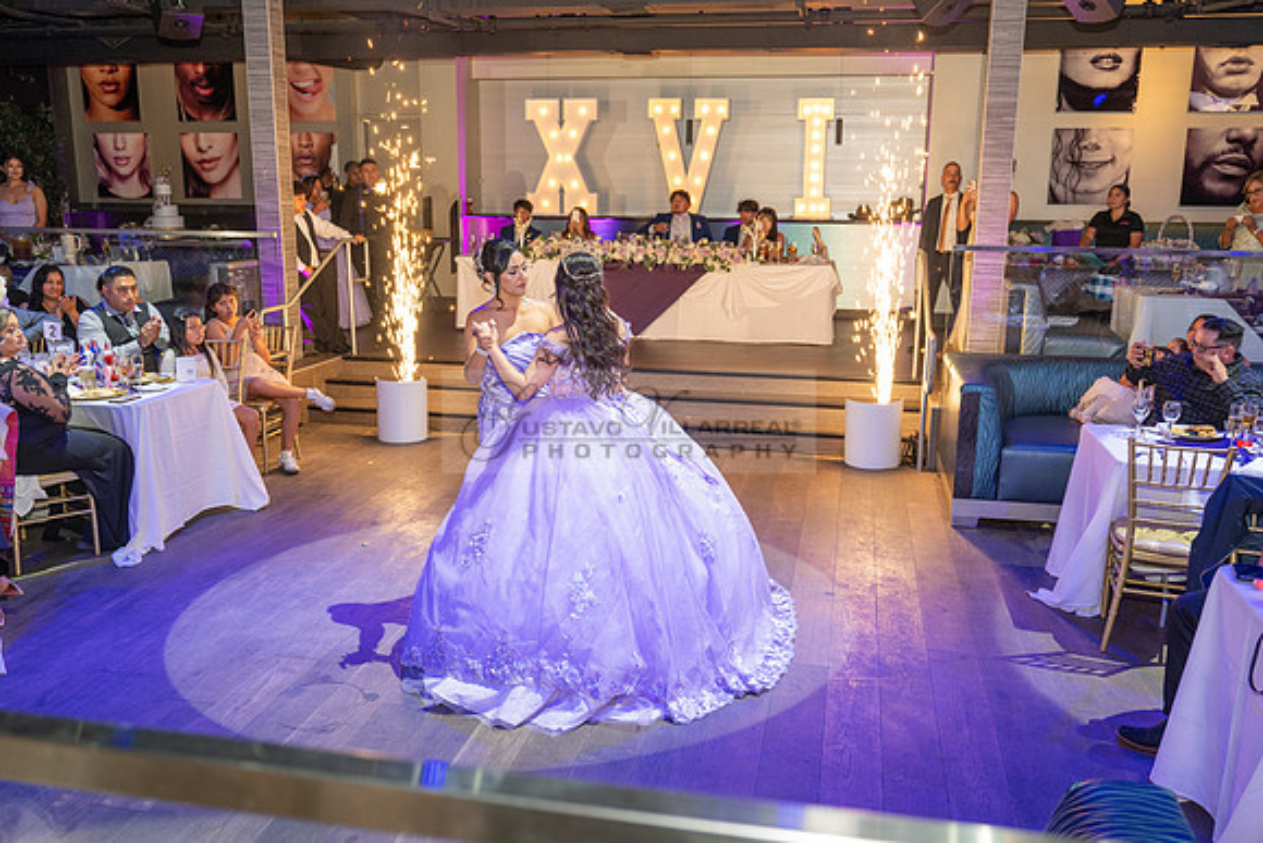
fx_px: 1088
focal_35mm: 31
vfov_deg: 42.3
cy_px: 422
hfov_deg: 60.3
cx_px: 632
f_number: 3.5
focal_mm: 31
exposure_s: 1/125
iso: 1000
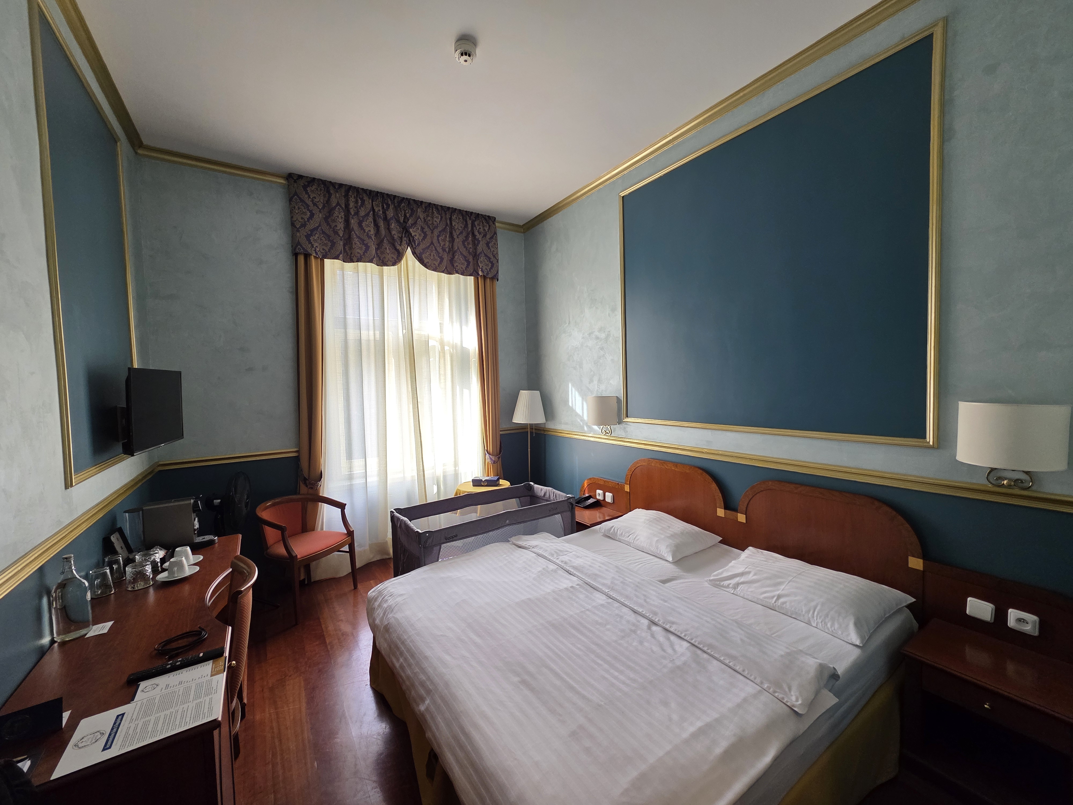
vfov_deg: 89.9
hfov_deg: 106.2
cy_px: 402
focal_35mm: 13
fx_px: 403
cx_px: 536
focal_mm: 2.2
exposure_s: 1/100
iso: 250
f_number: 1.9
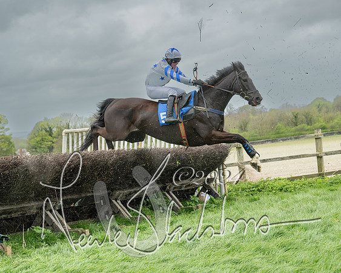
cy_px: 153
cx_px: 154
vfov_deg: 16.3
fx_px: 953
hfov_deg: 20.3
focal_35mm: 94
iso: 400
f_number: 5
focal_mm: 70
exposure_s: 1/800
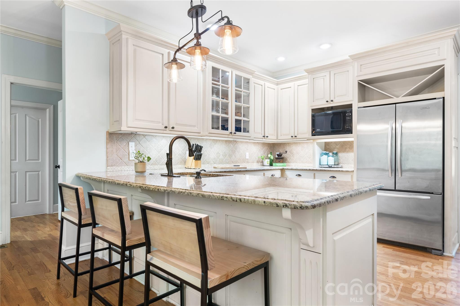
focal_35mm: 21
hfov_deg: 81.2
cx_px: 230
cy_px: 153
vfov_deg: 59.5
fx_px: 268
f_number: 8
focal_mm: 21
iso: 400
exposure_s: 1/1.25
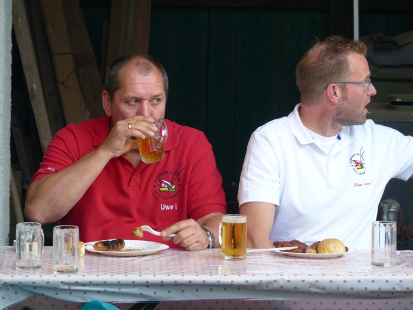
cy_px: 155
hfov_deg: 9.7
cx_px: 206
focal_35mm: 204
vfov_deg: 7.3
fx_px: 2434
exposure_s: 1/80
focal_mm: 36.7
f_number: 2.8
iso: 100
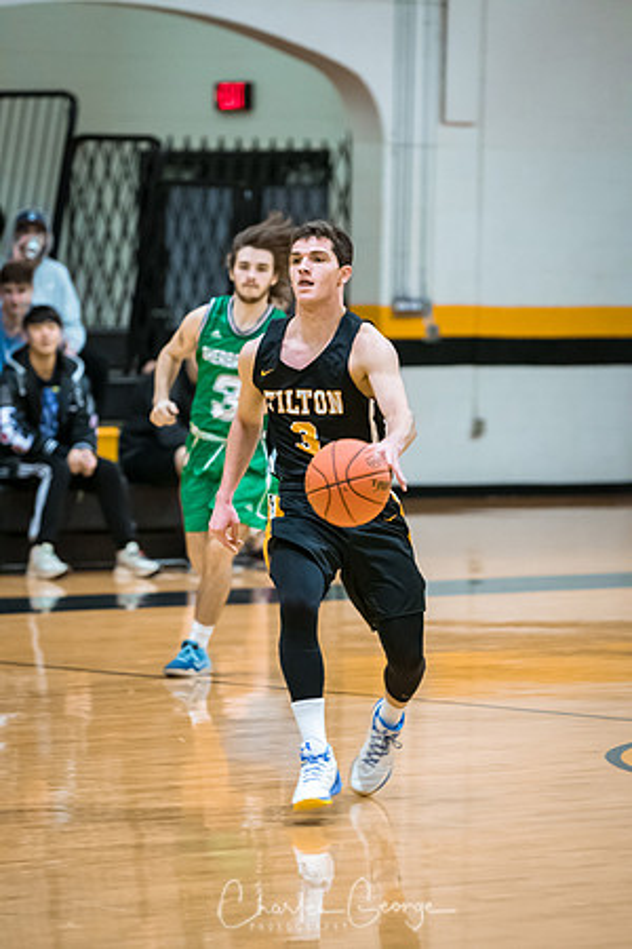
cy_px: 474
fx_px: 5925
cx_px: 316
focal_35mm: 225
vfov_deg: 9.1
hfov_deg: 6.1
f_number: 2.8
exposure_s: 1/400
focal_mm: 150
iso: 3200
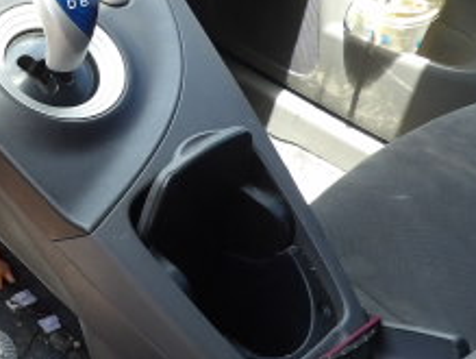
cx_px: -126
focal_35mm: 70
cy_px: 187
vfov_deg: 21.1
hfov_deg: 24.5
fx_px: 964
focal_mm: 4.3
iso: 100
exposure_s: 1/67
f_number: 3.2
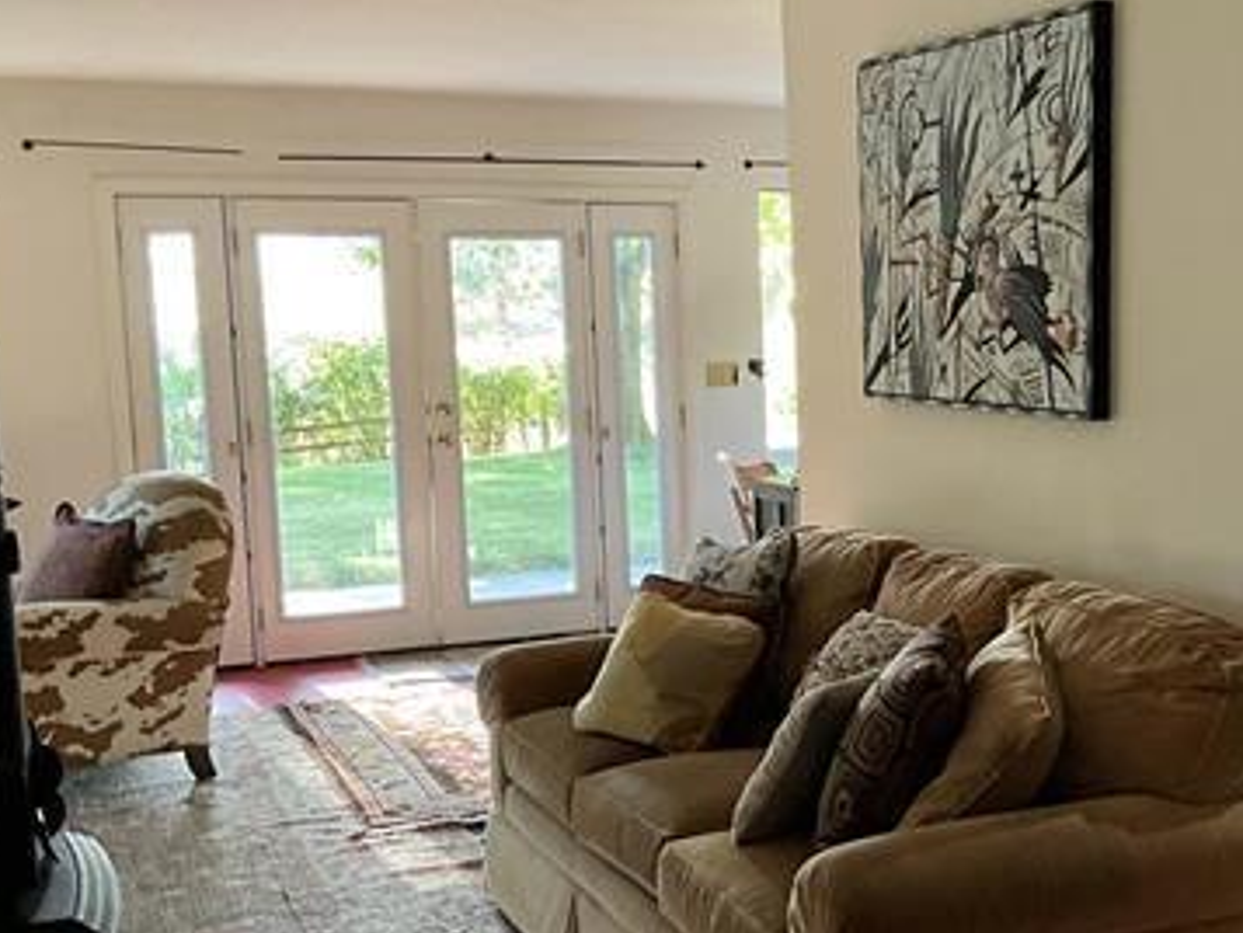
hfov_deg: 36.0
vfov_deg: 28.0
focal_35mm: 52
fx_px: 1868
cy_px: 554
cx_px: 919
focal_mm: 3
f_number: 1.8
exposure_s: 1/60
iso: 160
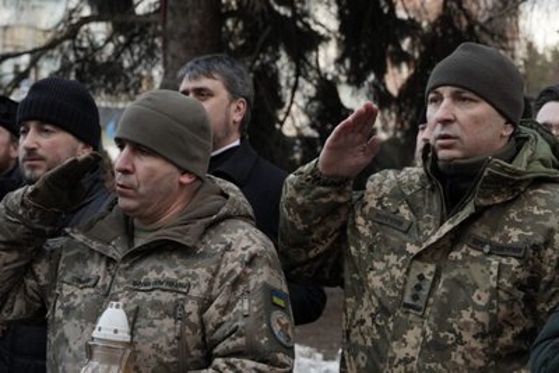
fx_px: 1375
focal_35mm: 88
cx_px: 280
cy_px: 186
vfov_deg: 15.5
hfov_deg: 23.0
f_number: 5.6
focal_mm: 59
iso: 640
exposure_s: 1/100
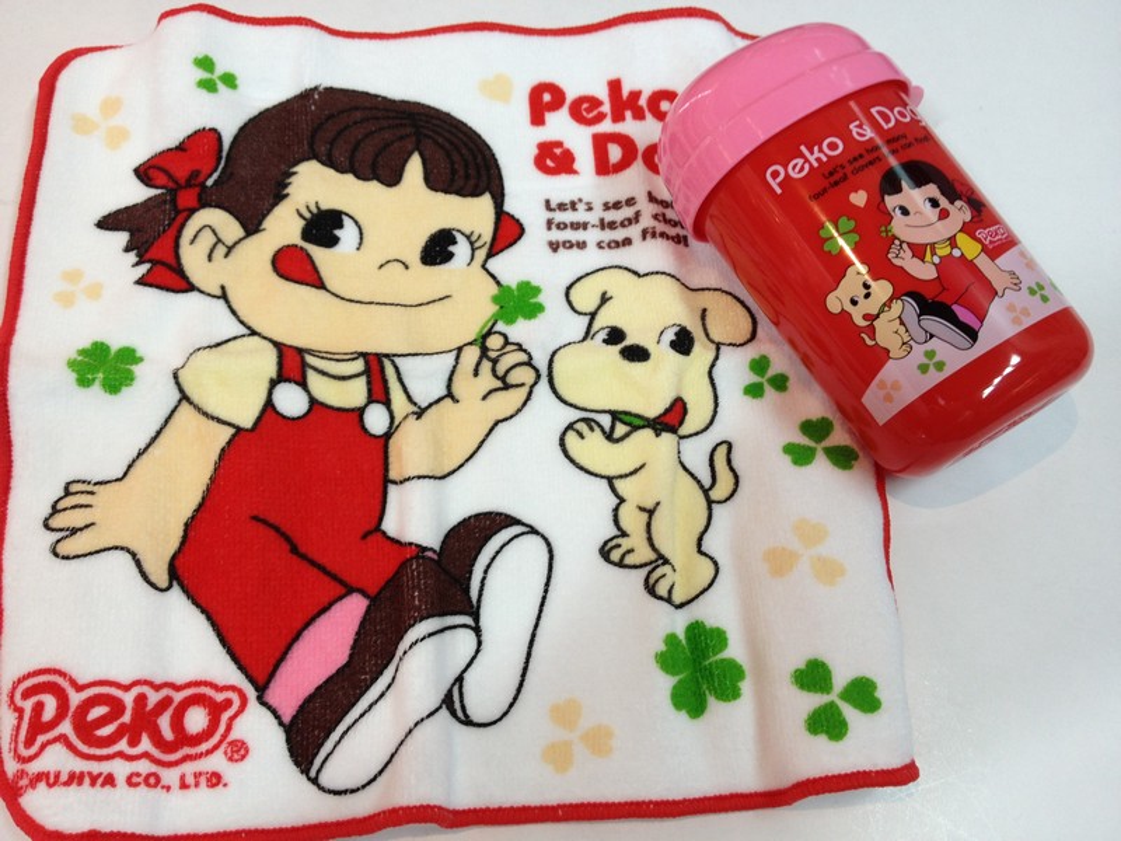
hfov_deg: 52.6
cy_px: 420
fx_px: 1133
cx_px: 560
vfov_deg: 40.7
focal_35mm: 35
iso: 64
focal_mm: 4.28
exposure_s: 1/33
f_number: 2.4
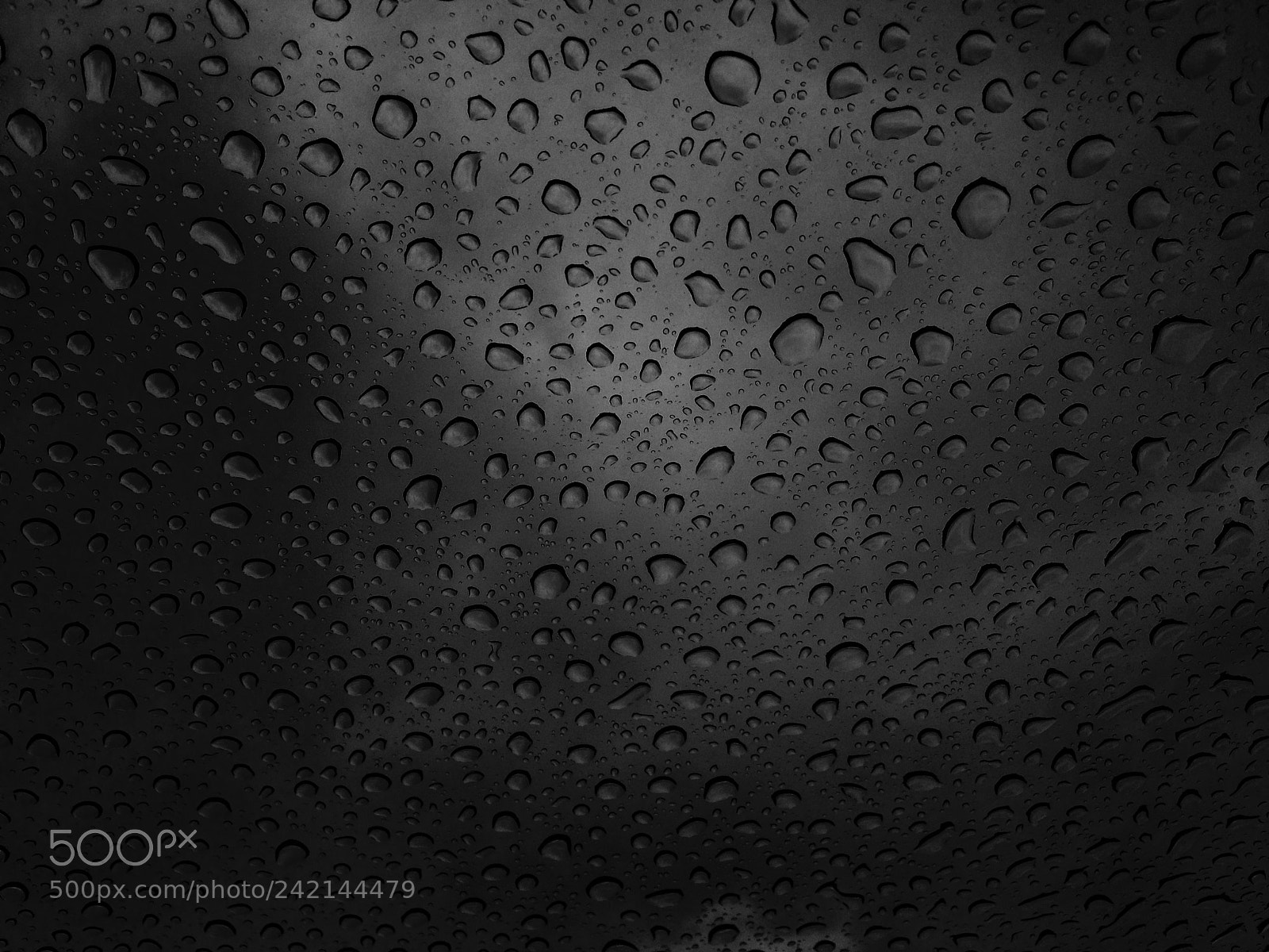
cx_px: 634
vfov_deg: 42.9
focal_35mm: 33
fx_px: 1210
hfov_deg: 55.4
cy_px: 476
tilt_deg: +52.0
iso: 50
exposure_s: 1/433
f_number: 2.4
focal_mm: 4.12
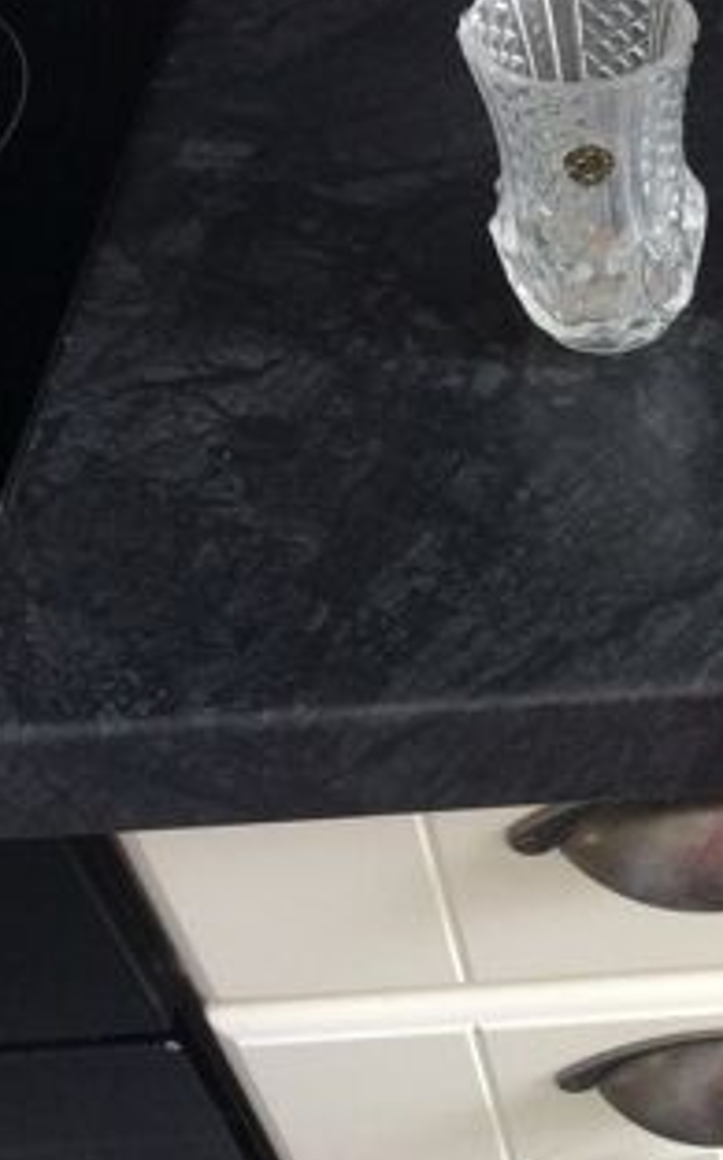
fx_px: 1643
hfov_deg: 23.1
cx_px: 827
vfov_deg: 38.9
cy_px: 521
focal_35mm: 52
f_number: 2.4
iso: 100
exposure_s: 1/25
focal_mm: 3.3
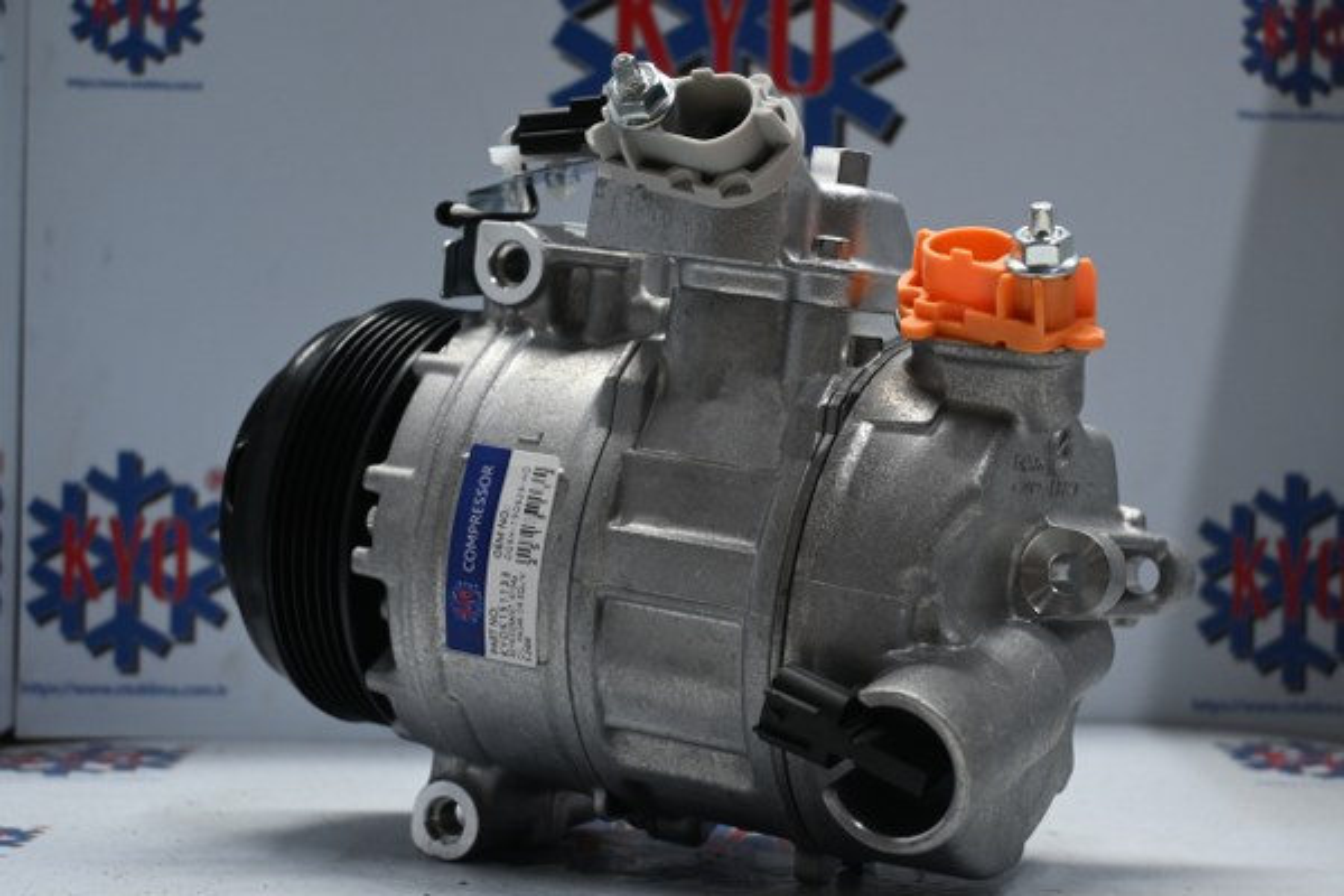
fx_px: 2296
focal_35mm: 62
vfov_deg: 22.1
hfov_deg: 32.6
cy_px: 448
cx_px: 672
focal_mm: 41
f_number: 5.6
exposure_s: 1/60
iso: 1000
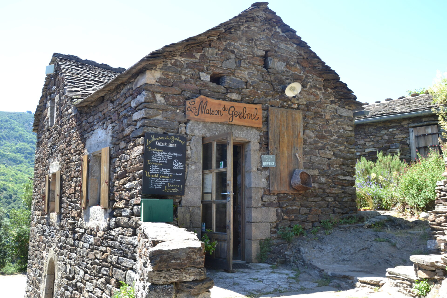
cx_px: 224
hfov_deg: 59.5
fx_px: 391
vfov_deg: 41.7
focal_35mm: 32
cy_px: 149
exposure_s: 1/125
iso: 250
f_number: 8
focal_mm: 21
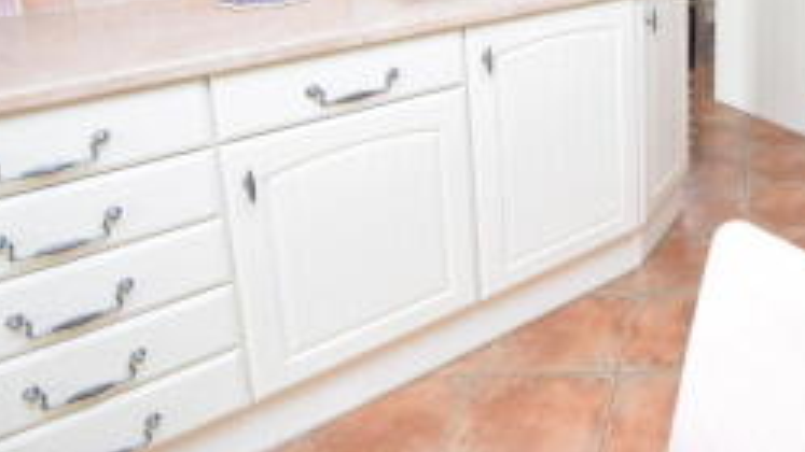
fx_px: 768
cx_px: 744
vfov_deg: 30.2
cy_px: -15
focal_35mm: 36
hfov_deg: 48.6
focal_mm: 12
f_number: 5
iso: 400
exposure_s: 1/100
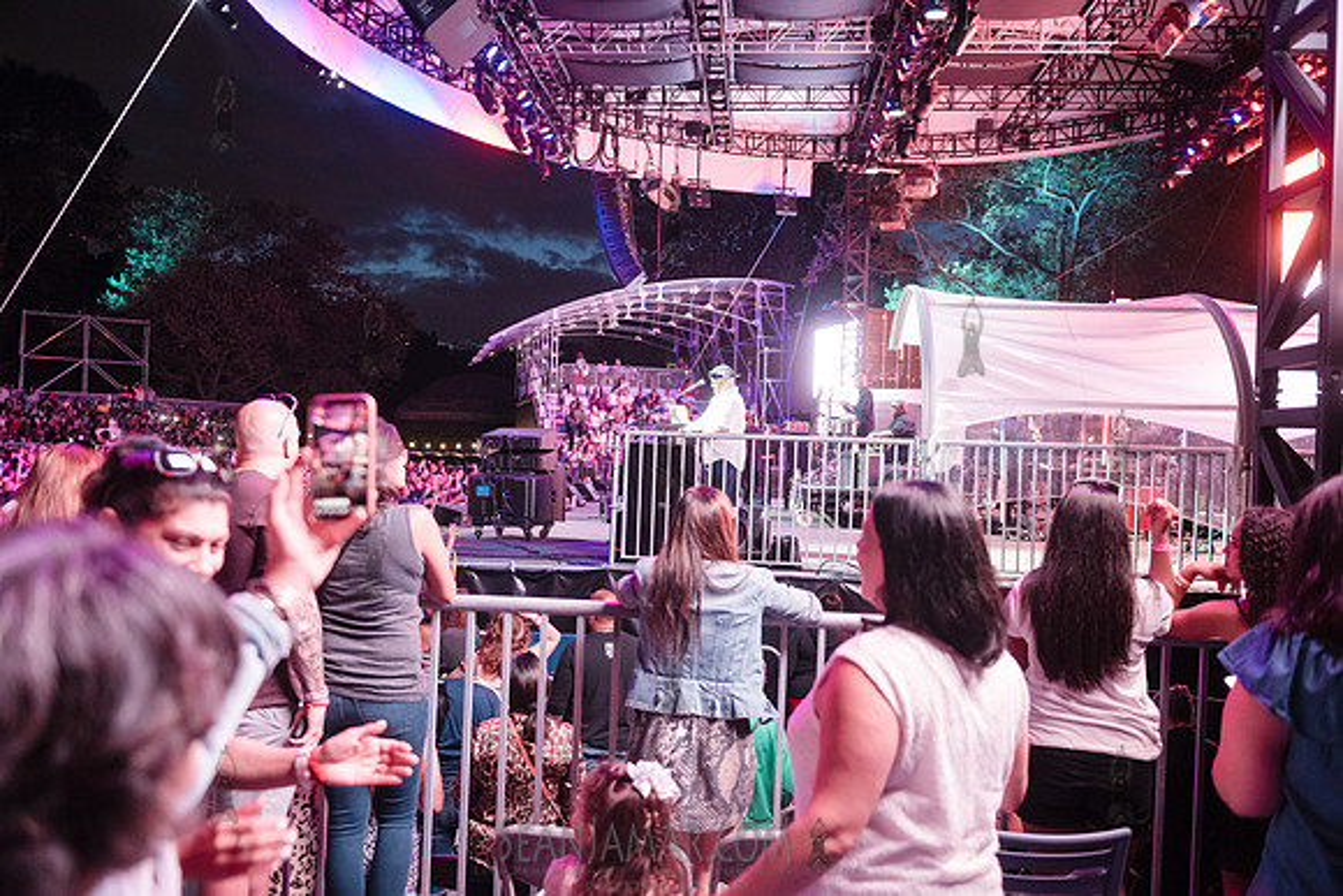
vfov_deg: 45.0
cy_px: 448
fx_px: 1082
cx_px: 672
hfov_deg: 63.6
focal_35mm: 29
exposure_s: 1/125
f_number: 3.2
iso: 3200
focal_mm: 29
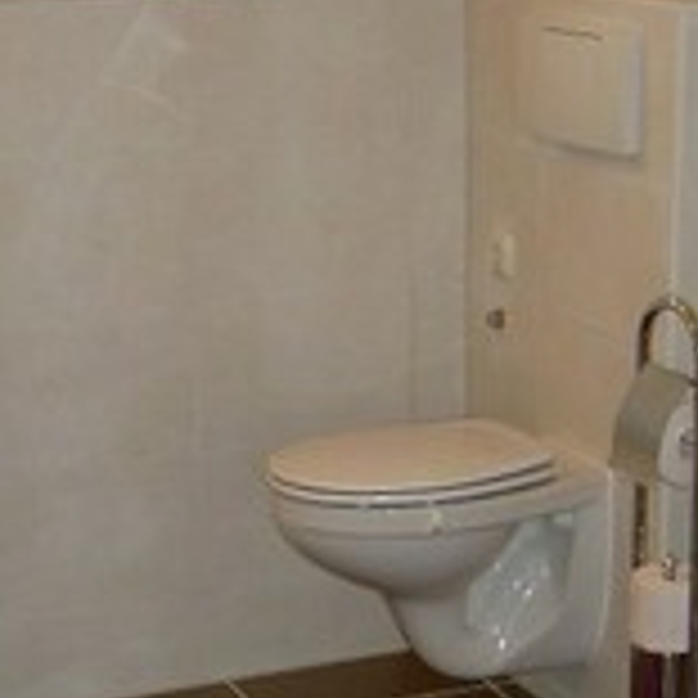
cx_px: 320
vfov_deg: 19.2
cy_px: 621
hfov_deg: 19.5
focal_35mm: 89
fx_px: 2030
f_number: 2.8
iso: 100
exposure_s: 1/59.5
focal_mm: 8
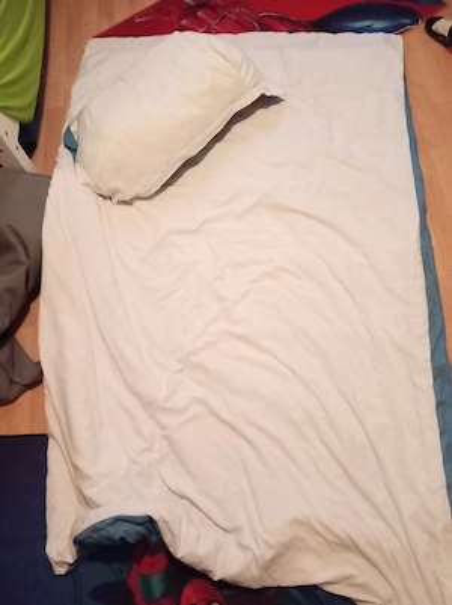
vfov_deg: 65.4
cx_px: 226
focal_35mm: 27
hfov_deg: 51.3
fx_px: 471
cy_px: 302
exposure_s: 1/12.5
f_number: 1.8
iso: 8531
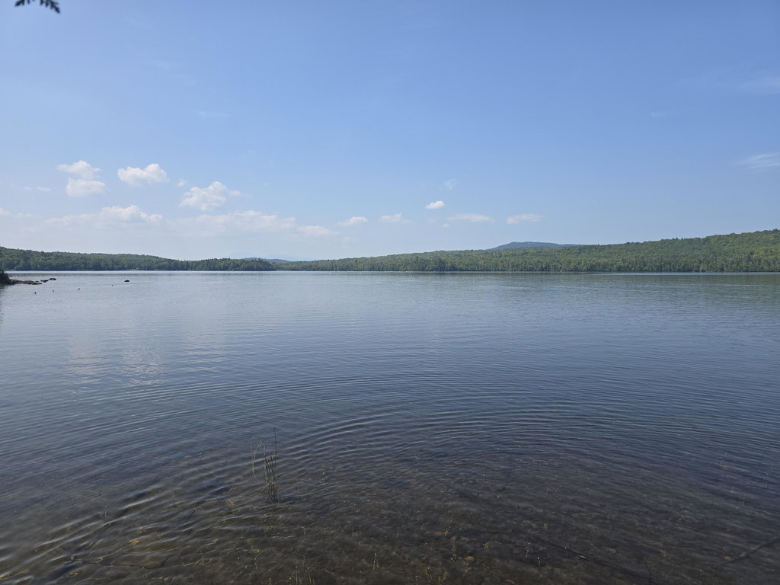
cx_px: 390
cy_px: 292
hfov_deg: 73.9
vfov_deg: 58.9
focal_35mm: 23
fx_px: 518
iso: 12
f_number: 1.7
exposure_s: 1/866
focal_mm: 6.3
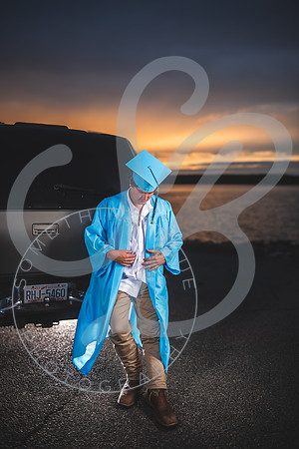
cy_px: 224
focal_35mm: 29
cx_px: 150
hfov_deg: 45.0
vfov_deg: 63.7
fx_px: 361
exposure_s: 1/500
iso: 100
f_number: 2.8
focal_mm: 29
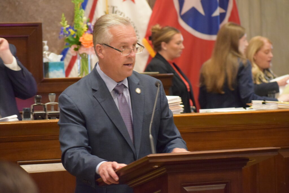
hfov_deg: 11.4
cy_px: 96
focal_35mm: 180
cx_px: 144
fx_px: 1446
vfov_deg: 7.6
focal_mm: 120
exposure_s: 1/30
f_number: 4.8
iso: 6400
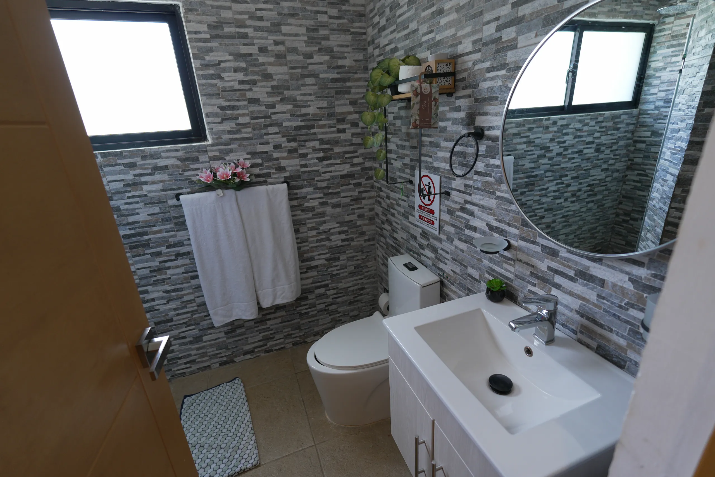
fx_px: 328
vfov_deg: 72.1
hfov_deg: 95.0
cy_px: 238
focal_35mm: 16
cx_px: 358
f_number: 2
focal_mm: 11
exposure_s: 1/125
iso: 125
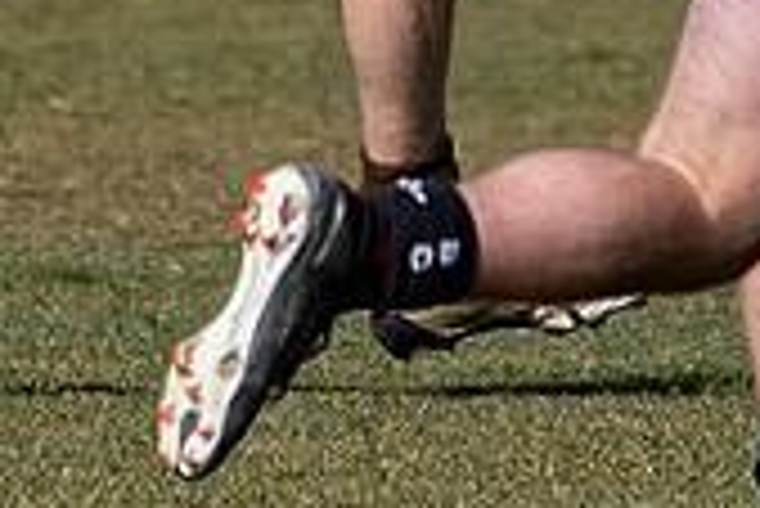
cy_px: -251
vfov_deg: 0.4
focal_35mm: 3137
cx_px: 619
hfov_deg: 0.7
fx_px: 66281
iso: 125
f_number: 4
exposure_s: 1/2000
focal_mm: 200
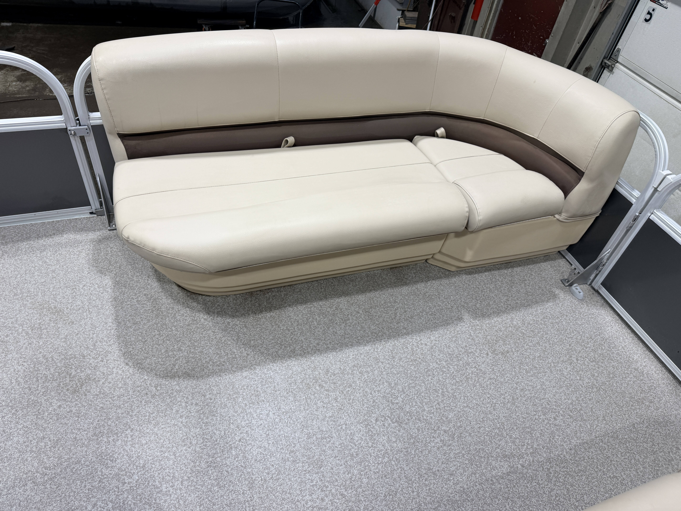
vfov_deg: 56.8
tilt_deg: -42.4
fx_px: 472
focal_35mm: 24
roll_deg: -8.9
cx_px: 340
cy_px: 256
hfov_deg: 71.6
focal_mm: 6.76
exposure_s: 1/120
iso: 80
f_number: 1.78
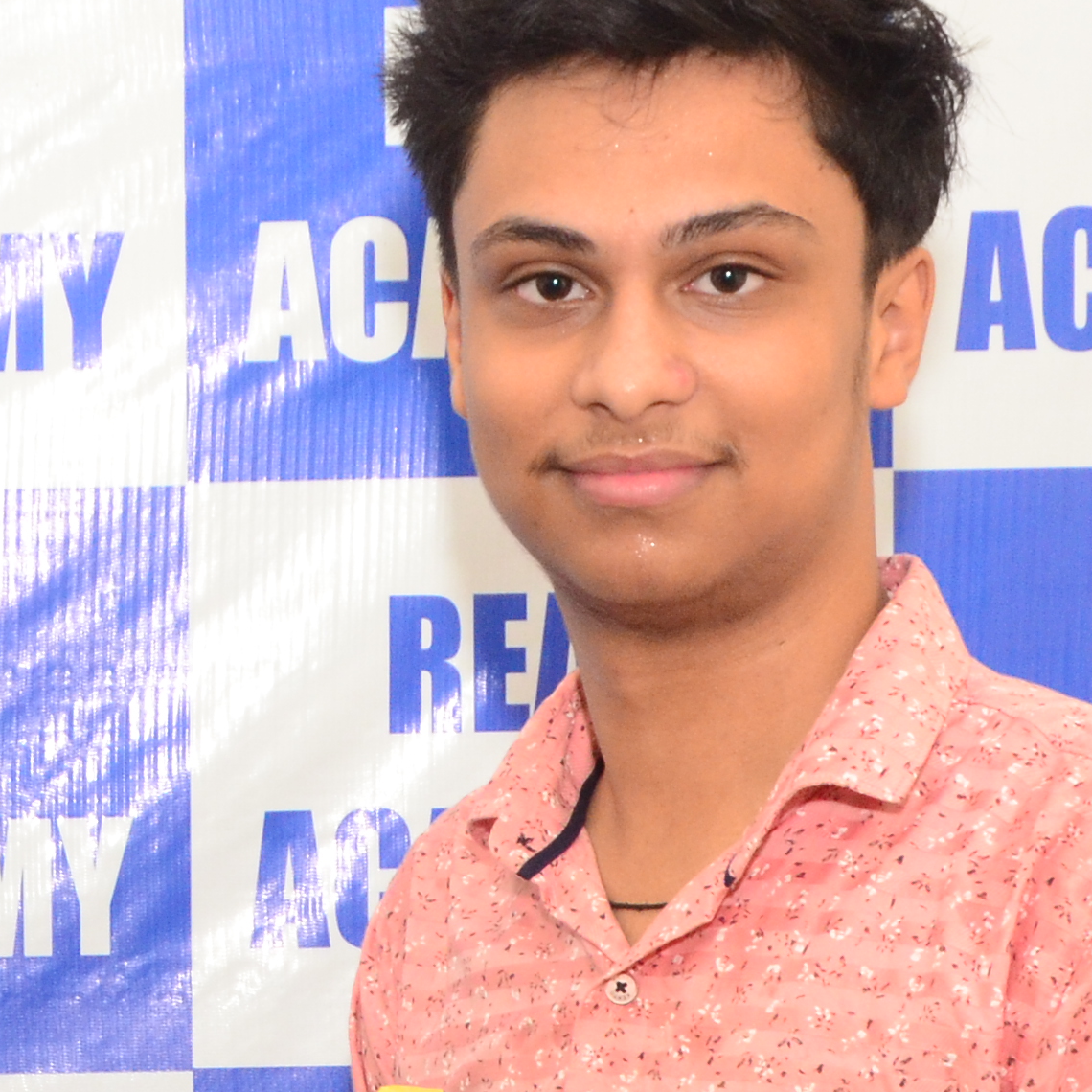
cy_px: 959
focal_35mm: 143
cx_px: -137
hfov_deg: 12.0
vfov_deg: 12.1
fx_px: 5104
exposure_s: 1/125
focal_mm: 26
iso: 1000
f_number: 9
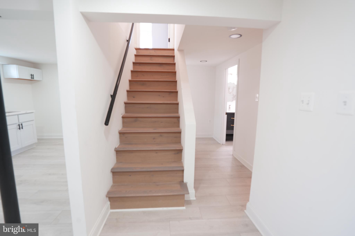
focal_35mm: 16
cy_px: 118
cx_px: 178
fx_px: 158
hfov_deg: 96.7
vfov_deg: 73.7
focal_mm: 16
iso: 100
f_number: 5.6
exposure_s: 1/4
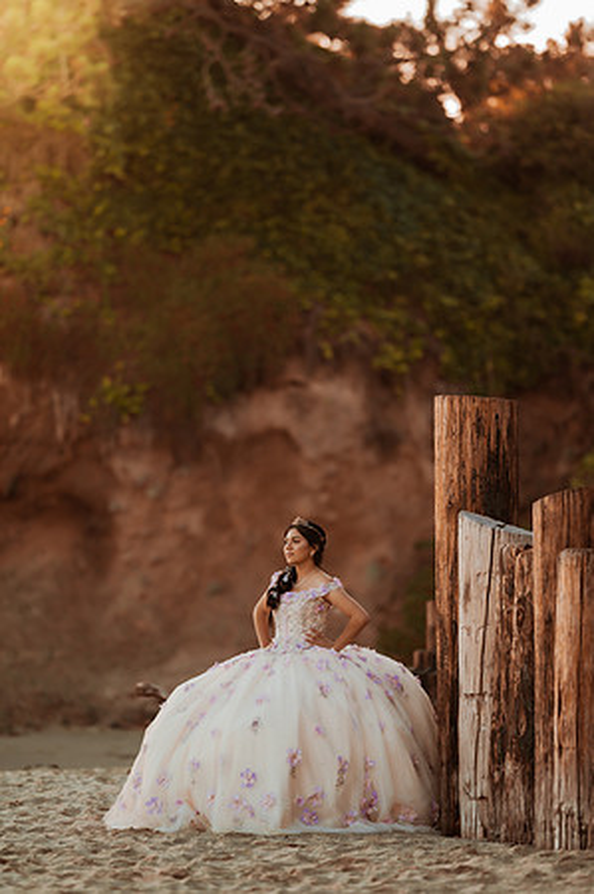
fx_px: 3349
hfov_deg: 10.1
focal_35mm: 135
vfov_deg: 15.2
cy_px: 447
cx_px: 297
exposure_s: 1/1000
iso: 320
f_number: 1.8
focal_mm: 135
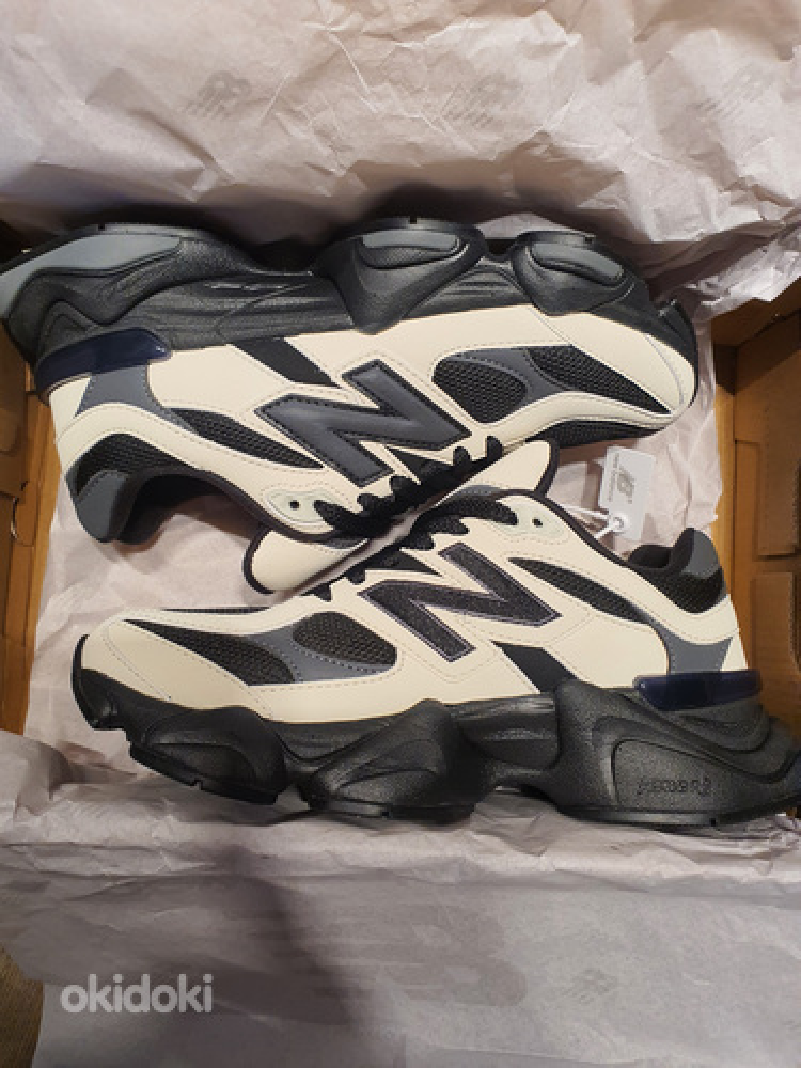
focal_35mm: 26
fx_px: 802
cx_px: 400
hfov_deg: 53.1
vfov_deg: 67.3
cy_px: 534
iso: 125
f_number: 2.4
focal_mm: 4.3
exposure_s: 1/100
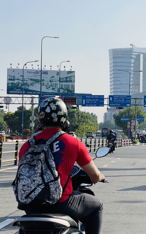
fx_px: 579
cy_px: 118
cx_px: 149
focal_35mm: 91
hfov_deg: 14.1
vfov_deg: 22.8
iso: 25
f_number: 2.2
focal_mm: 7.5
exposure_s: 1/3125
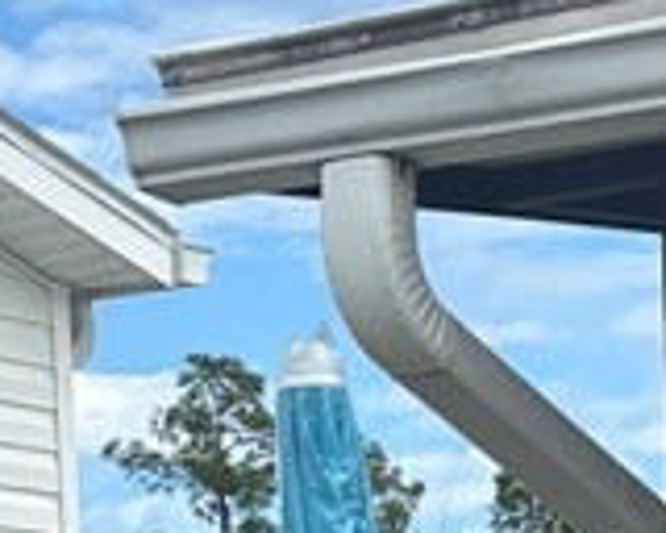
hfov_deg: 11.5
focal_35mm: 162
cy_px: 1320
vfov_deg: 8.6
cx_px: 957
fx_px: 3193
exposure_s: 1/1695
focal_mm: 5.96
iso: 50
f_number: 1.6
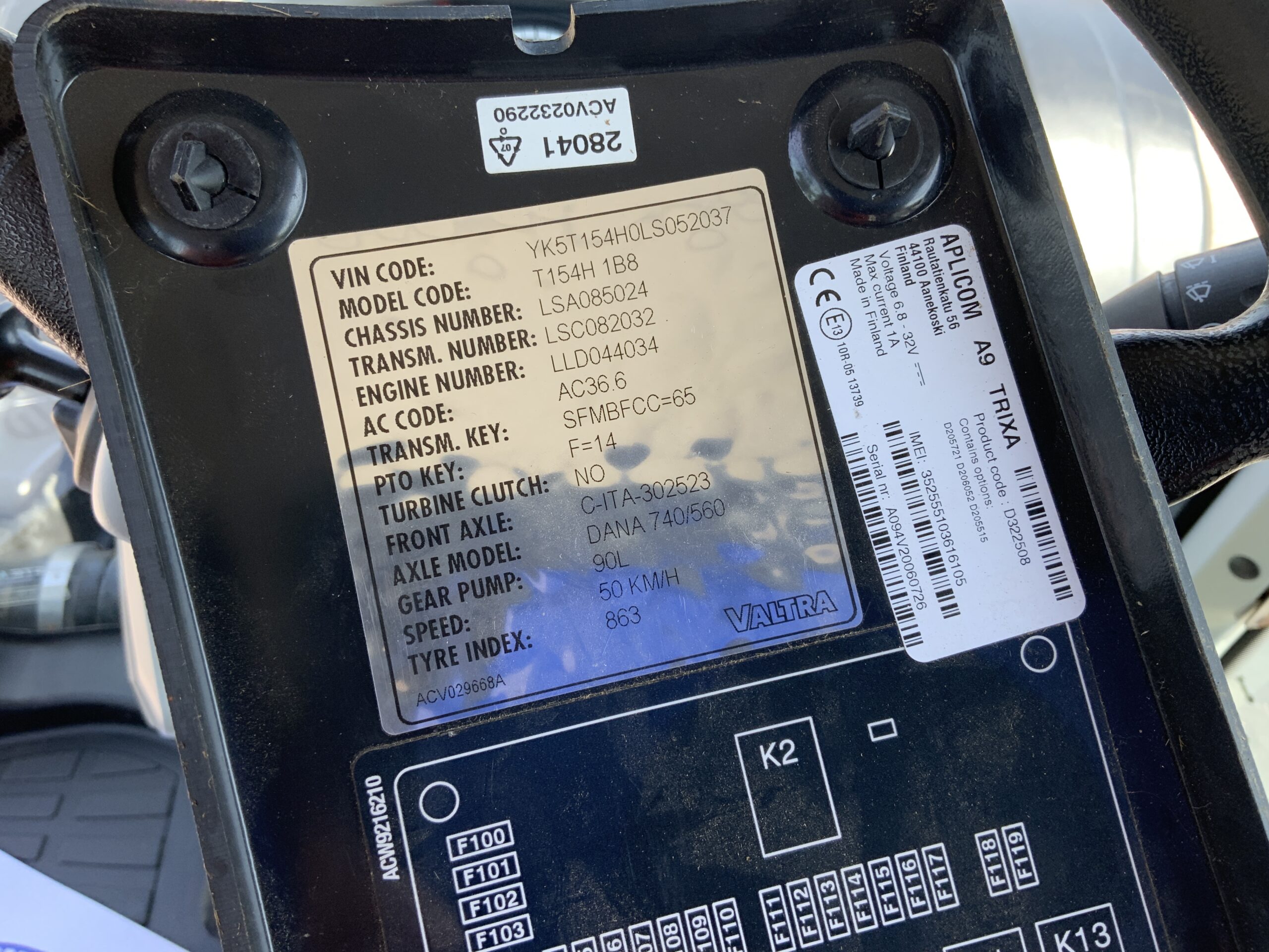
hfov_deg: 61.7
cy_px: 476
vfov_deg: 48.2
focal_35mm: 29
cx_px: 634
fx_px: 1063
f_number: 1.8
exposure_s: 1/122
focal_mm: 3
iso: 32
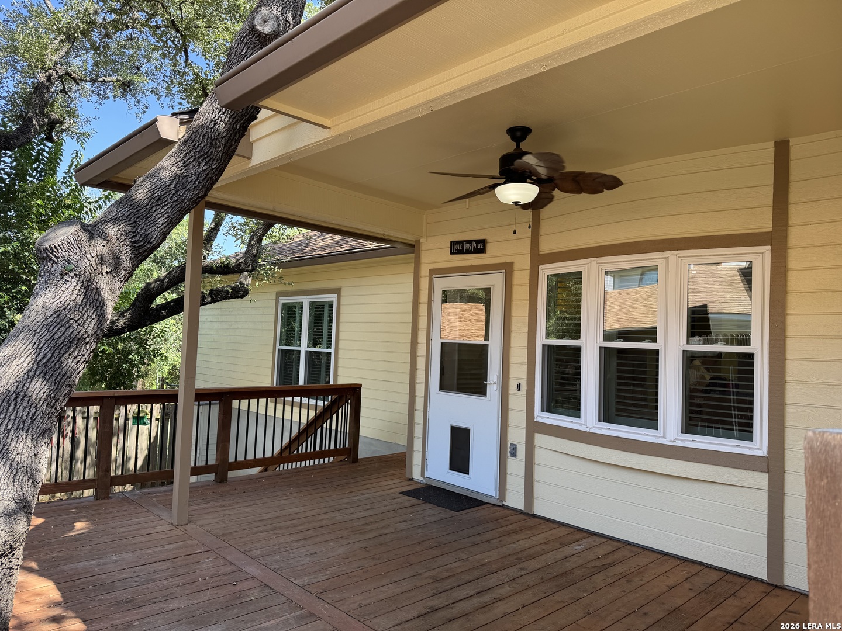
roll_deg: -2.5
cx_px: 421
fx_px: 584
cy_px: 316
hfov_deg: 71.6
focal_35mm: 24
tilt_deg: +2.7
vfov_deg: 56.8
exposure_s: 1/340
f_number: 1.78
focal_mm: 6.76
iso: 80
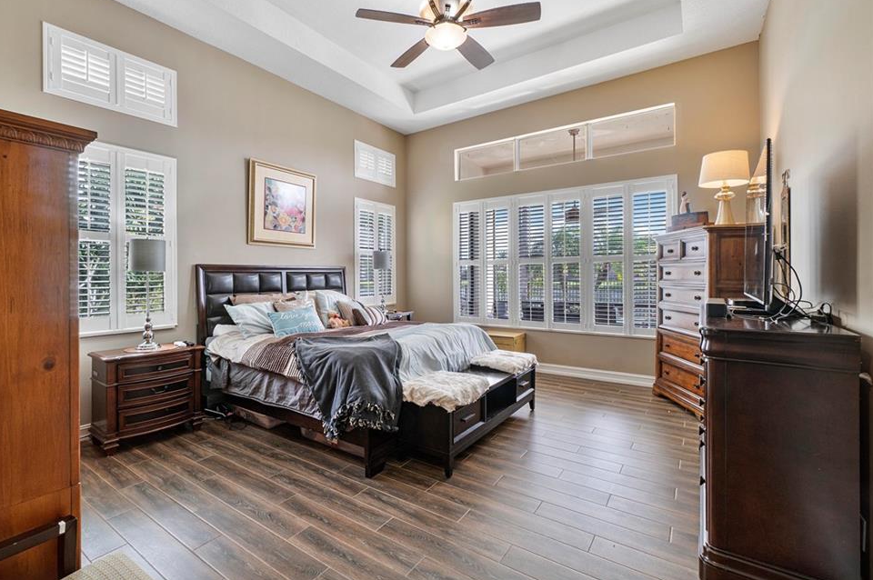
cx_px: 411
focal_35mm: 16
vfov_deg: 73.6
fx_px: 388
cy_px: 274
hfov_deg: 96.7
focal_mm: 10
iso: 160
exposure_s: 1/3
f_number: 11
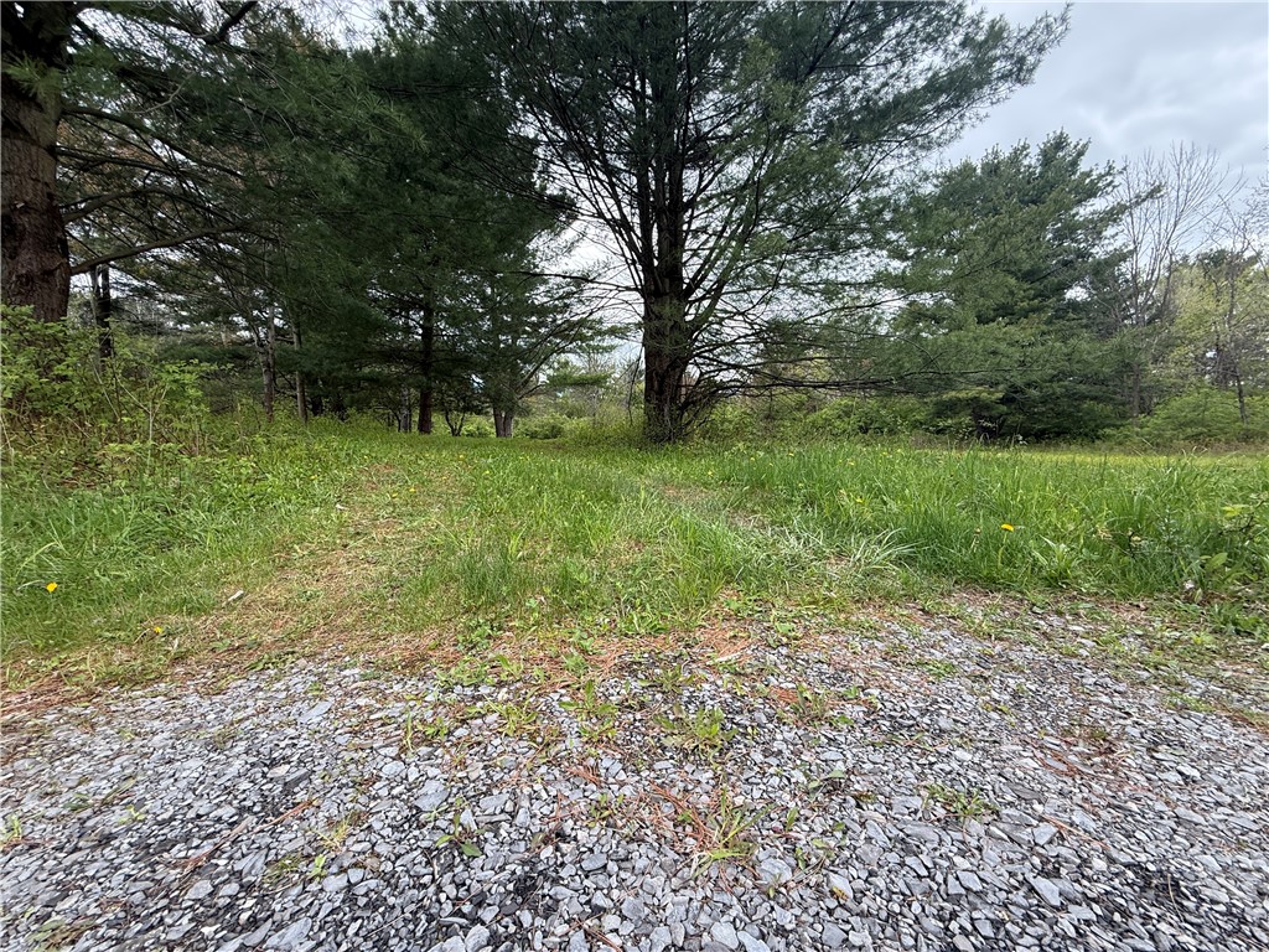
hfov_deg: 102.1
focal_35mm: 14
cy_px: 476
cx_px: 634
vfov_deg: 85.7
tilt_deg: -2.1
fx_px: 513
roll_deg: +0.2
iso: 64
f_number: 2.2
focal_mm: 2.22
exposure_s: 1/274
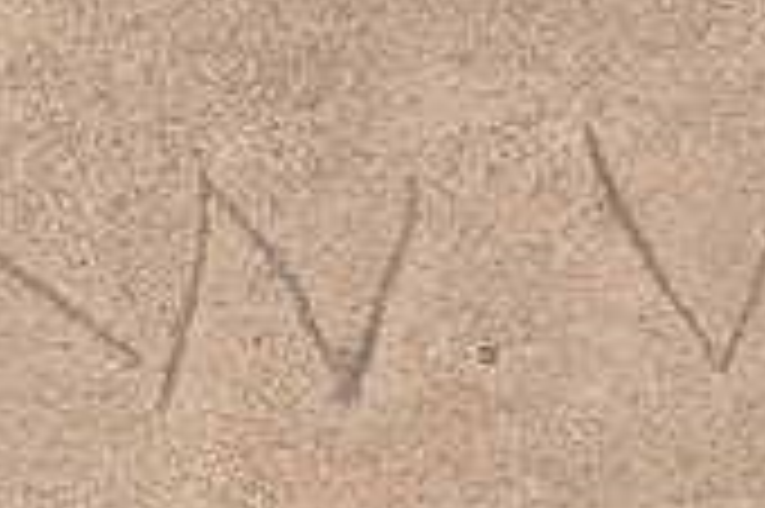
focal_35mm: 266
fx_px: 5647
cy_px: 52
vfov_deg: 5.1
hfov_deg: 7.7
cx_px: 144
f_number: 10
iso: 200
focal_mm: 52
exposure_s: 1/400
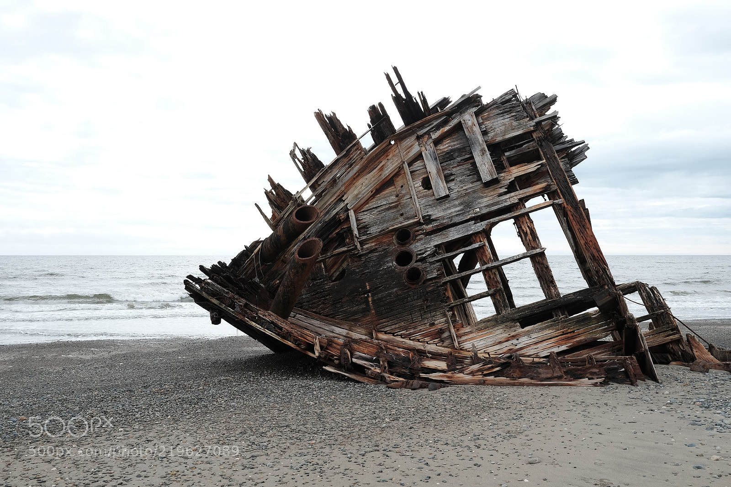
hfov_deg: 54.4
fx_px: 711
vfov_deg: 37.8
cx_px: 366
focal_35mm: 35
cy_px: 244
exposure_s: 1/200
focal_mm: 23
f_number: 8
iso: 200
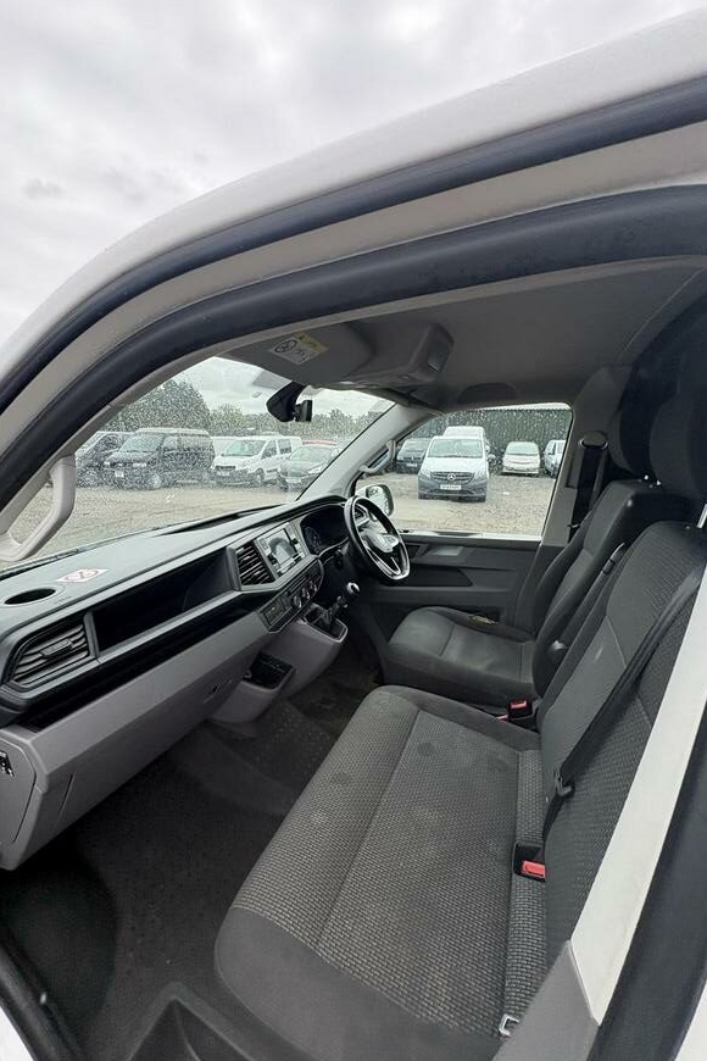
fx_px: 442
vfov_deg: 100.4
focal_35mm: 15
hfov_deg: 77.2
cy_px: 538
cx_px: 330
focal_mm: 2.22
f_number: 2.2
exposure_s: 1/451
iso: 64
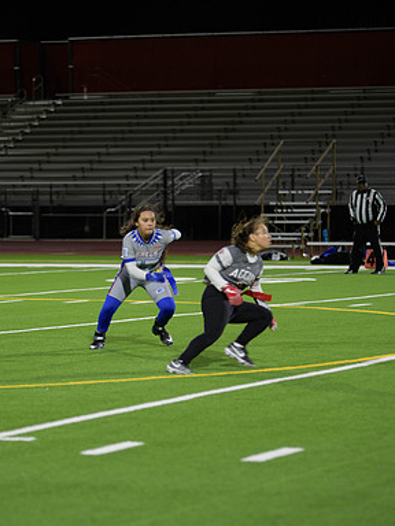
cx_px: 128
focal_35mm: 177
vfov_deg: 11.2
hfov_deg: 8.4
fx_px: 2693
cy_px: 262
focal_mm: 122
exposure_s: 1/200
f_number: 2.8
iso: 800
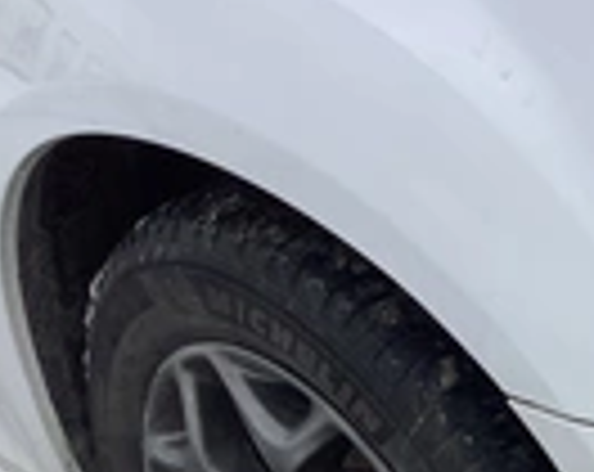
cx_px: 806
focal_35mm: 92
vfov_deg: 16.3
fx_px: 1614
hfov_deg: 19.1
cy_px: 485
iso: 25
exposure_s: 1/2037
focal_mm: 3.3
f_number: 2.4
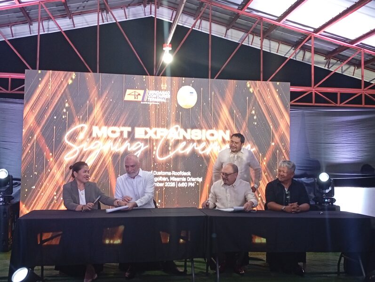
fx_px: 445
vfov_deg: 35.2
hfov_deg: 45.7
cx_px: 188
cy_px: 141
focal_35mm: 41
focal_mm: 3.98
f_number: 1.8
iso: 462
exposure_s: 1/30
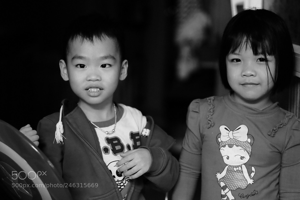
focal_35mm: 84
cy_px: 100
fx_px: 700
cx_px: 150
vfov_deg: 16.3
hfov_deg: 24.2
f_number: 1.2
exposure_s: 1/160
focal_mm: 56
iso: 3200
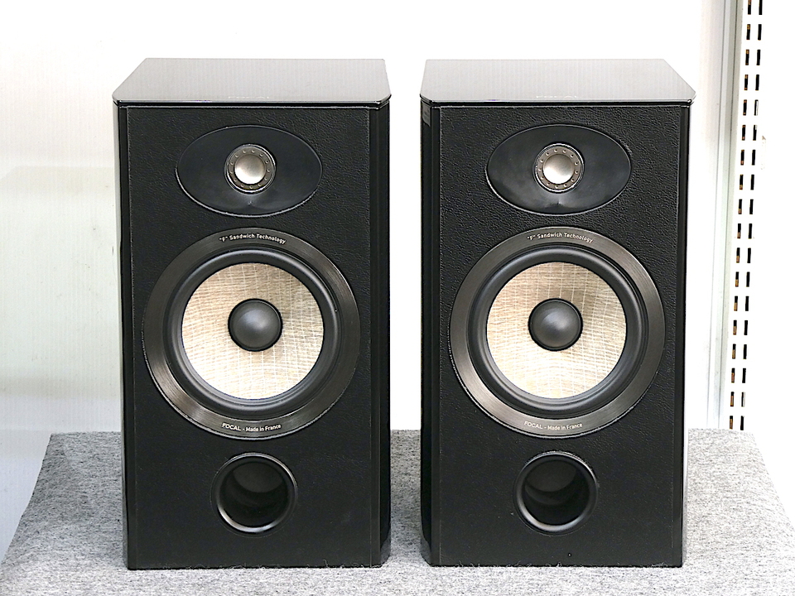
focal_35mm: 115
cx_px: 398
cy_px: 298
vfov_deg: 12.9
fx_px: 2641
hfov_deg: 17.1
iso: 200
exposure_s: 1/10
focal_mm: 20.6
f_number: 5.1
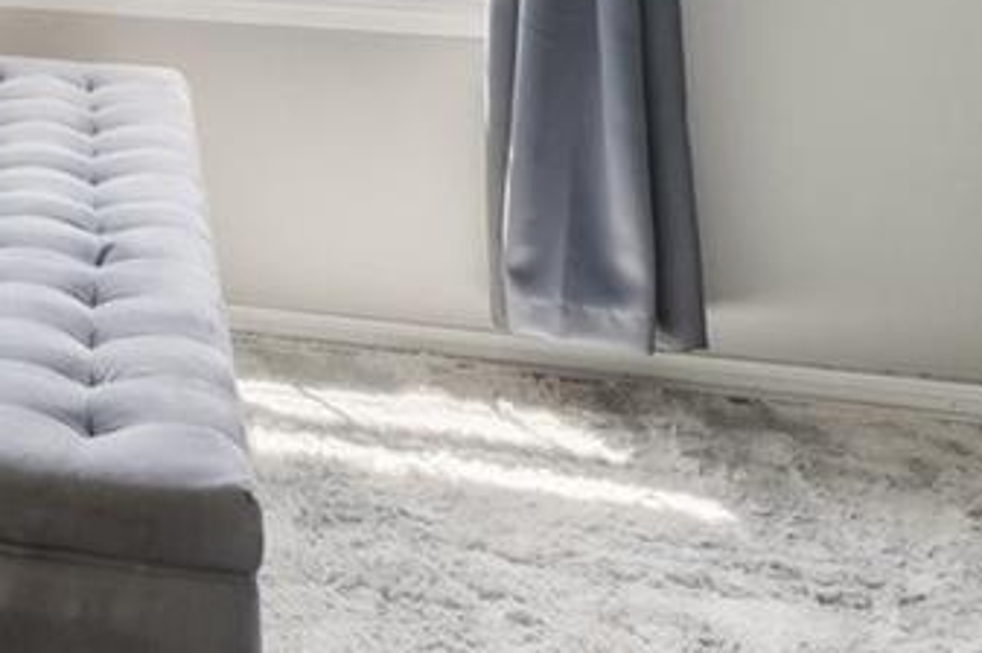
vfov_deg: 15.4
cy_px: -446
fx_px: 2136
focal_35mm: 78
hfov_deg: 19.2
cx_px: -816
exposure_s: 1/30
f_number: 8
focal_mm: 11
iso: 320
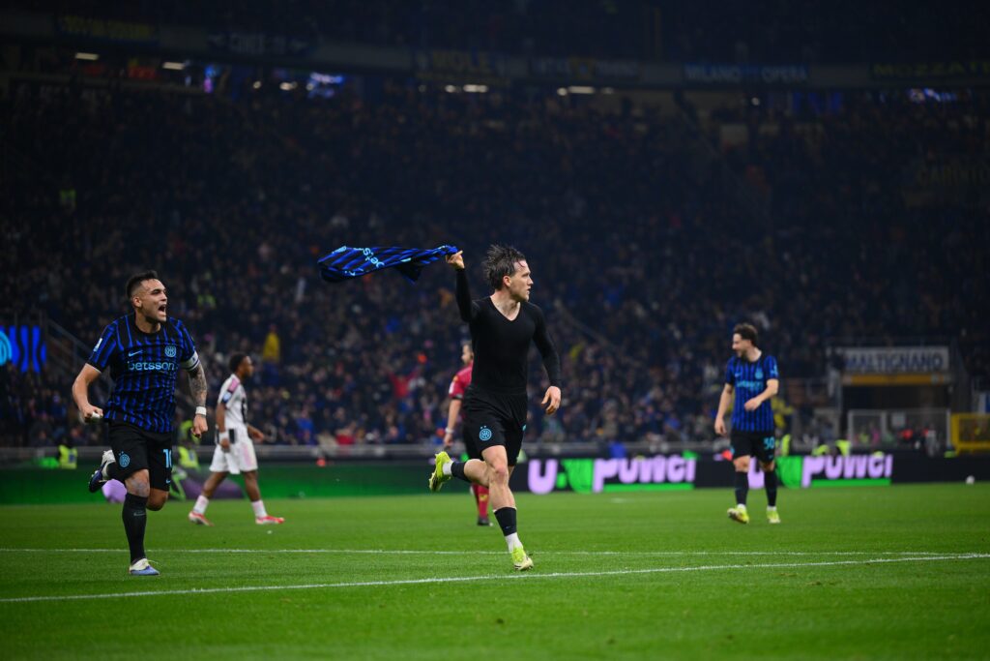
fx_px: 4125
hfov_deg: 13.7
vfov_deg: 9.2
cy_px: 330
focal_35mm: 150
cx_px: 495
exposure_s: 1/1600
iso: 2000
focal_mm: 150
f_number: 2.8
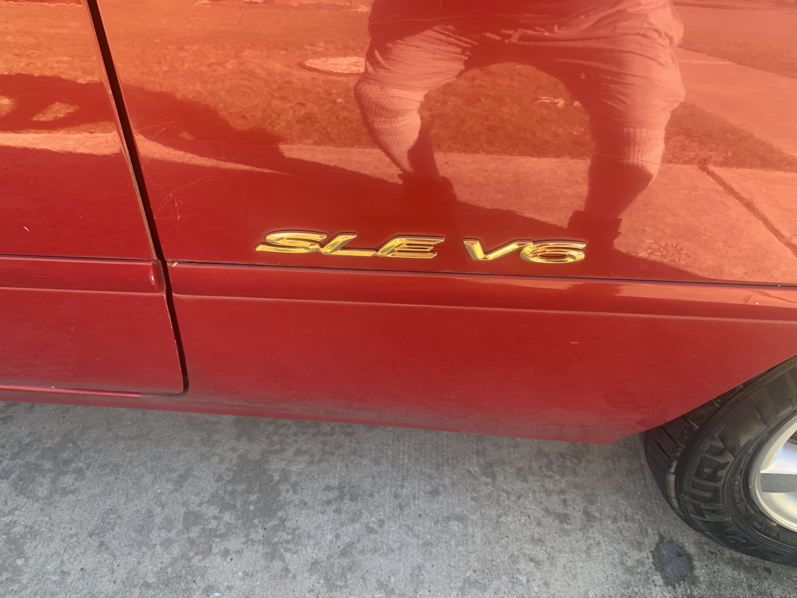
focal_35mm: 26
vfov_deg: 53.1
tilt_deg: -45.6
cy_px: 299
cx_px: 398
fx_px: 599
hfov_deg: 67.3
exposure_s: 1/122
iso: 40
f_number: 1.8
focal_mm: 4.25
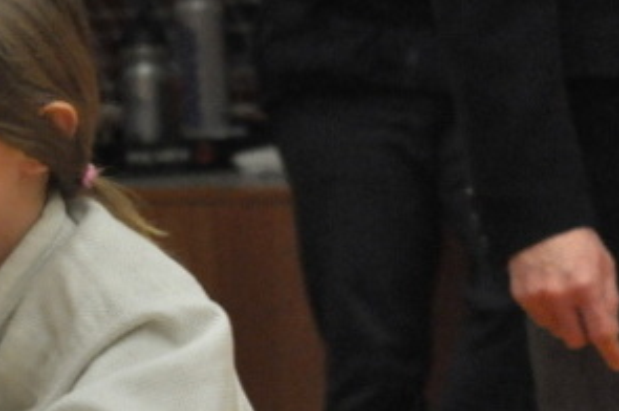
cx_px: -88
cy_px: 457
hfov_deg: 5.8
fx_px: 6114
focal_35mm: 356
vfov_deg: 3.8
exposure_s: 1/250
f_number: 4
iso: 1600
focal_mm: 70
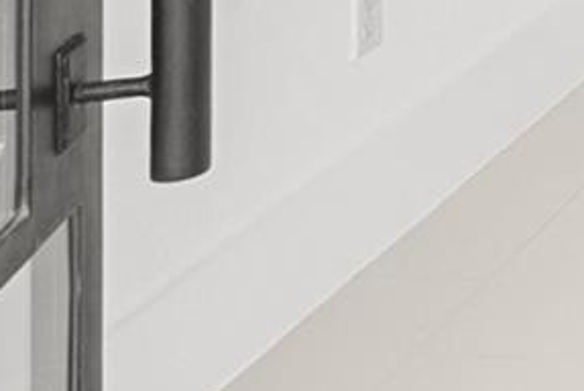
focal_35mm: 114
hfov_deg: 12.9
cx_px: 1471
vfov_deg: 9.9
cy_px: -669
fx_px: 1851
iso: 640
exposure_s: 1/13
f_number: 11
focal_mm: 16
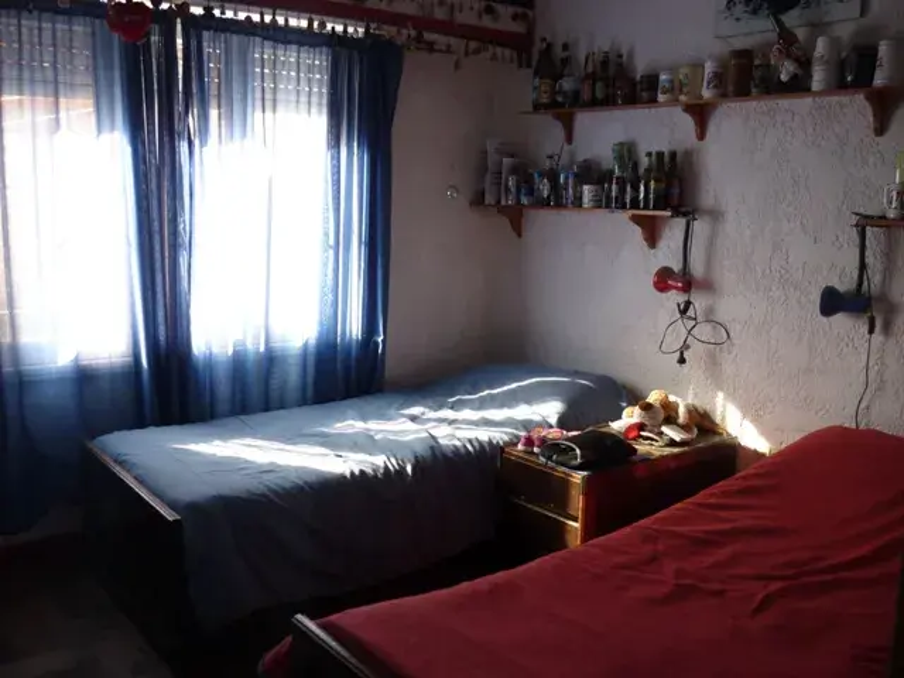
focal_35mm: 33
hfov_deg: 55.4
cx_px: 452
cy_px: 339
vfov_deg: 42.9
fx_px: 862
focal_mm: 5.5
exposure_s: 1/30
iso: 100
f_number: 2.8
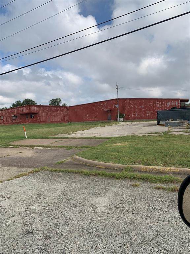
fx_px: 190
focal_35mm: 26
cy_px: 127
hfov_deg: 53.1
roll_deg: +1.2
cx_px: 95
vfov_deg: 67.3
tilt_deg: -0.6
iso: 25
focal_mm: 4.25
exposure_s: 1/3086
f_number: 1.8
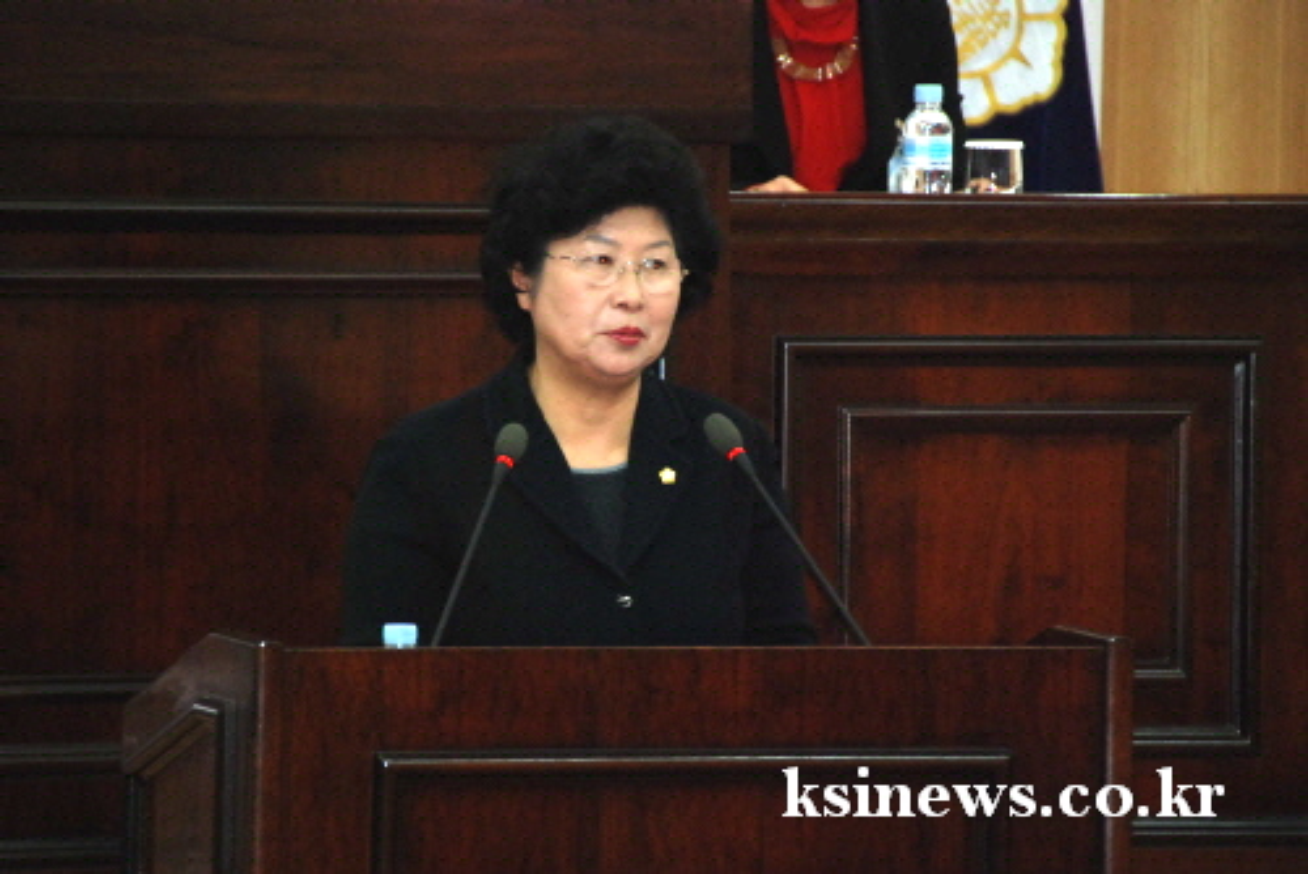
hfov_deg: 8.1
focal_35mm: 255
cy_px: 437
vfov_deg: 5.4
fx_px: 9270
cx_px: 654
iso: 800
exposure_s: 1/60
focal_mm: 170
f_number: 5.6
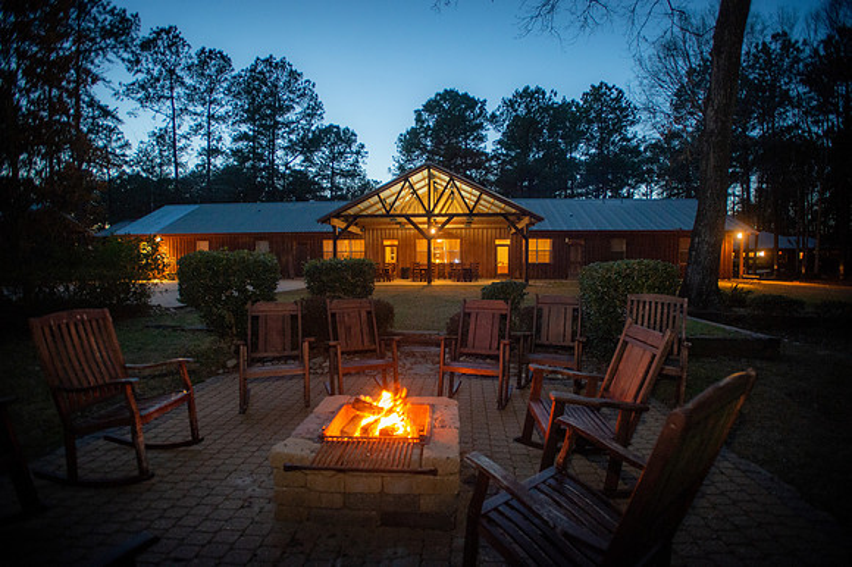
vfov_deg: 70.4
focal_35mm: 17
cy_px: 284
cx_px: 426
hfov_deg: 93.3
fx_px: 402
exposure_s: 1/50
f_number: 2.8
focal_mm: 17
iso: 4000
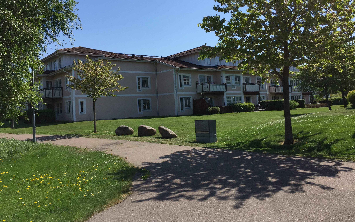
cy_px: 95
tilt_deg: +3.0
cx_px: 176
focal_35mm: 31
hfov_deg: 61.2
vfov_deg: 40.5
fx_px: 300
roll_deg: +2.1
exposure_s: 1/2326
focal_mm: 4.15
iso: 32
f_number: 2.2
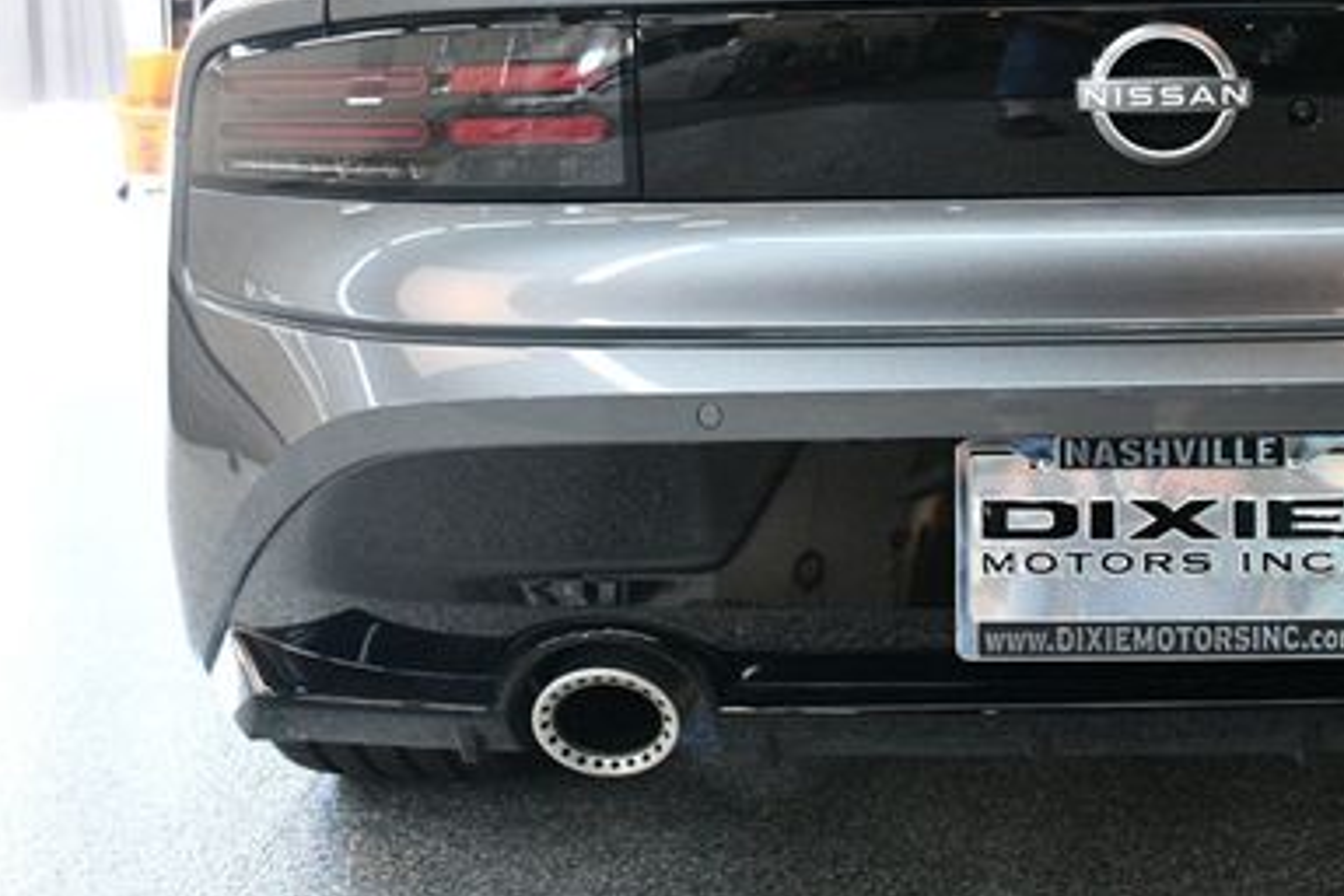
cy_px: 168
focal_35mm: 60
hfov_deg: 32.4
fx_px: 2240
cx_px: 1092
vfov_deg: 22.3
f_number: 3.8
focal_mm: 24
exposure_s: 1/125
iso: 3200
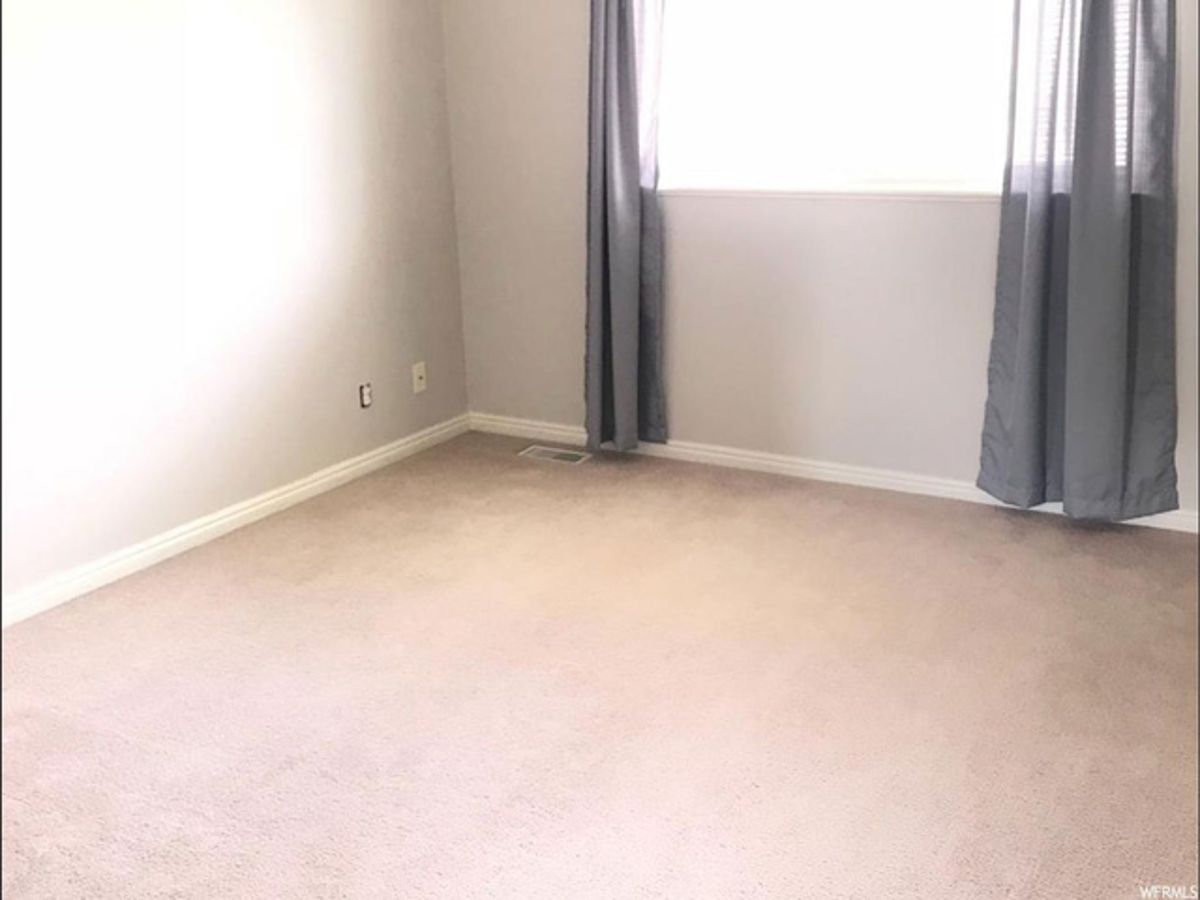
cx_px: 600
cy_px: 450
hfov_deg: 63.4
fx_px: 971
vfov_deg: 49.7
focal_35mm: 28
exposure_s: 1/20
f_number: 1.8
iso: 40
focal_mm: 3.99
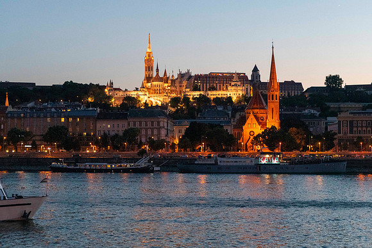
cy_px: 124
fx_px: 761
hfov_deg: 27.5
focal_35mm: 74
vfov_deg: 18.5
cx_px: 186
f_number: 4
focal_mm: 70
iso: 3200
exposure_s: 1/160
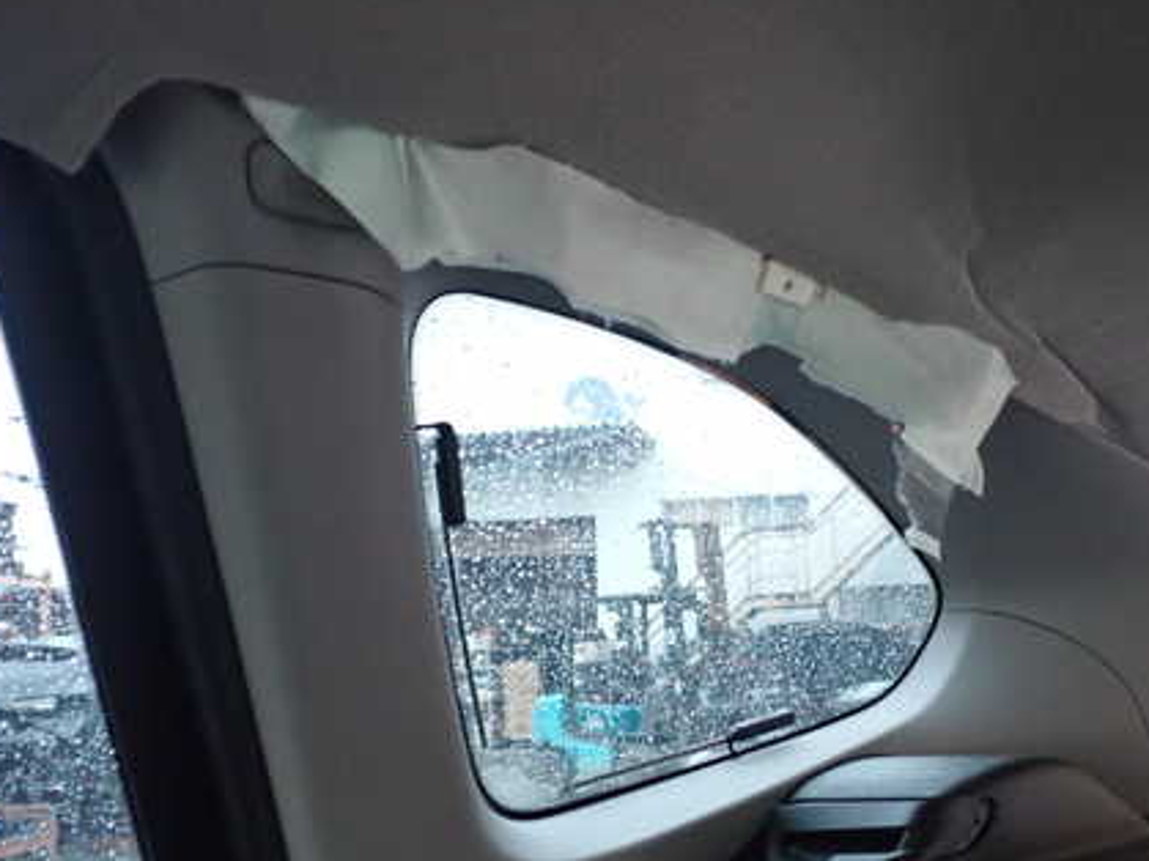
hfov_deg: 43.1
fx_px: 1427
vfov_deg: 33.4
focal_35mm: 43
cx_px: 784
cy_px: 537
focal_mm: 5.4
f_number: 2.3
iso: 640
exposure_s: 1/30
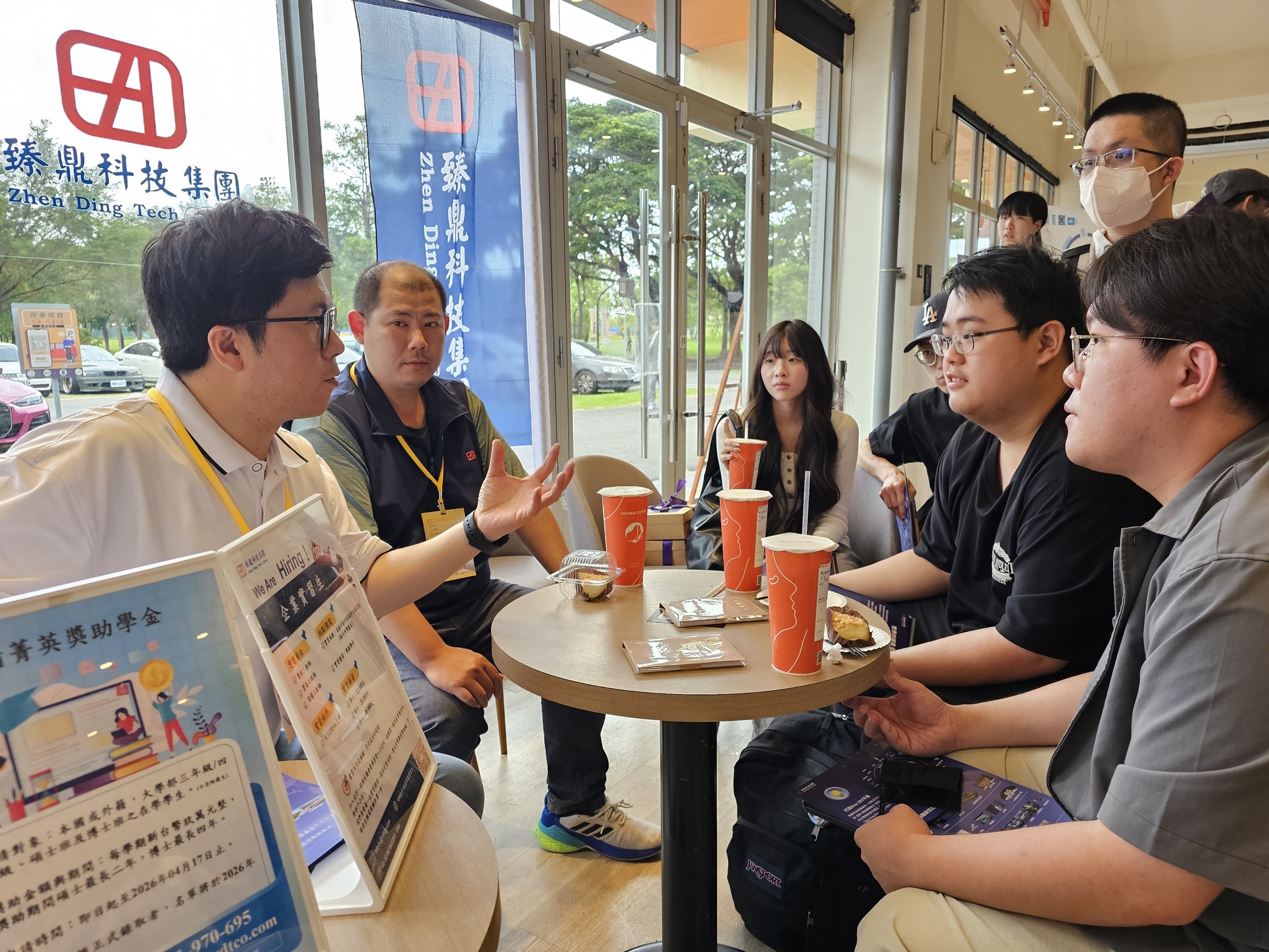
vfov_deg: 58.9
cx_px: 634
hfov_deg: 73.9
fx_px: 843
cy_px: 476
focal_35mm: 23
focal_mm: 6.3
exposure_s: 1/180
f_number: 1.7
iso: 125
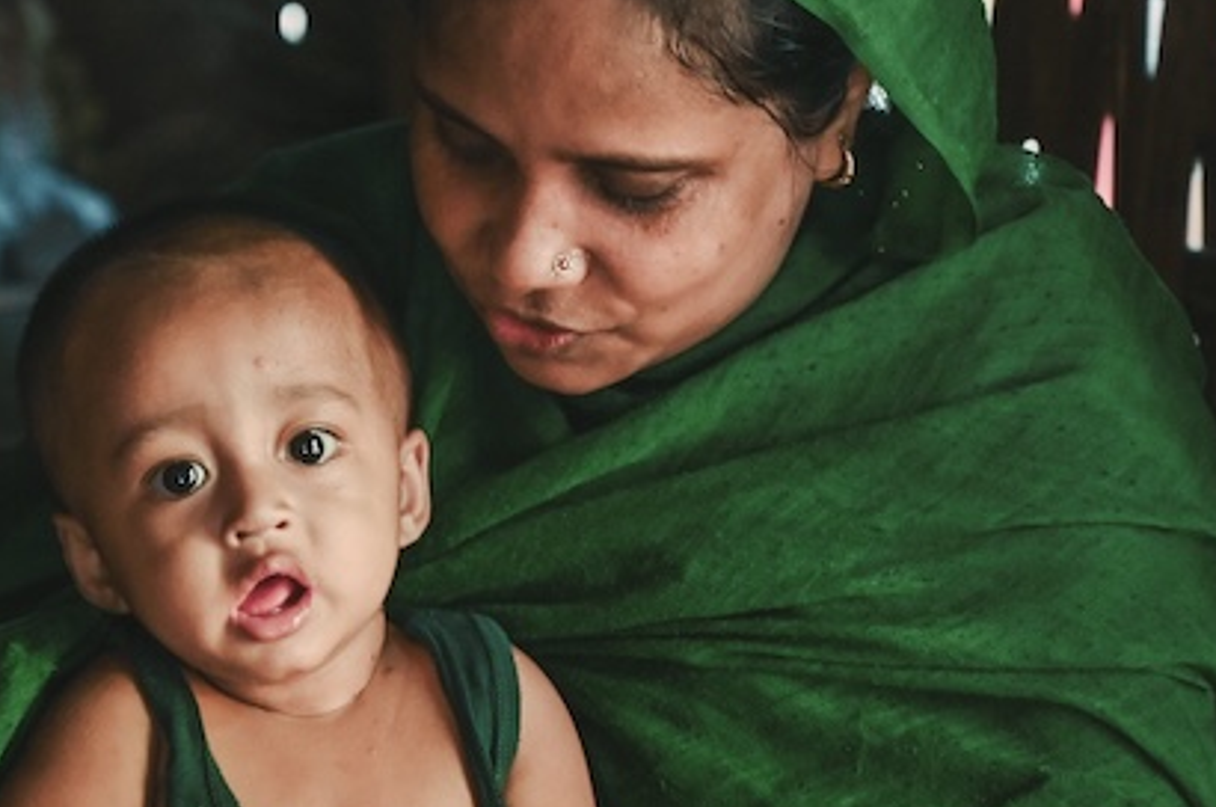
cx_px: 549
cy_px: 472
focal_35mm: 132
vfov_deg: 10.4
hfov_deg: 15.6
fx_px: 4452
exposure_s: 1/100
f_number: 4
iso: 3200
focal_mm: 62
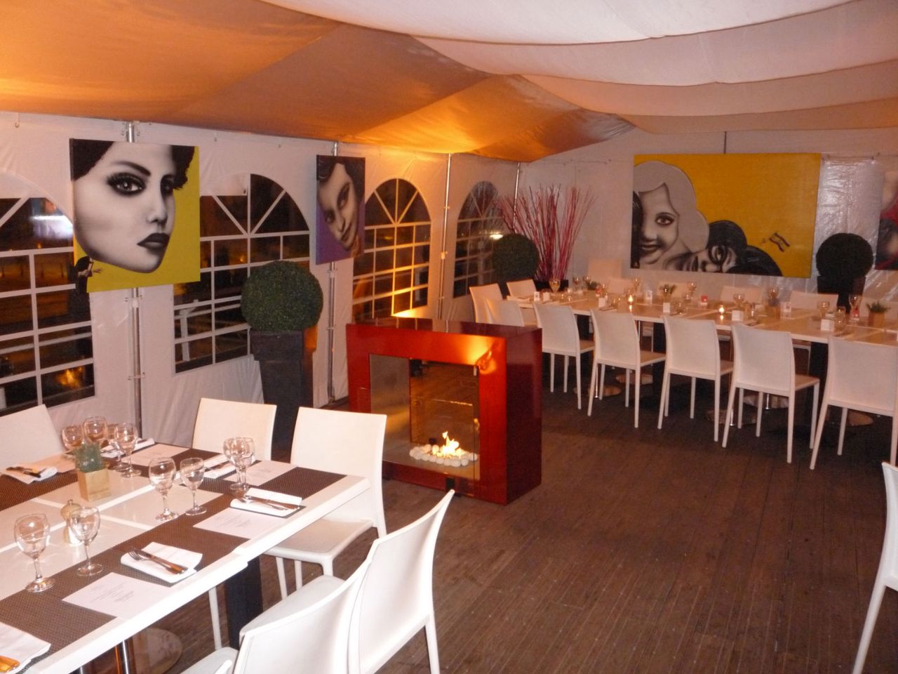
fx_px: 778
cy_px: 337
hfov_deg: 60.0
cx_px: 449
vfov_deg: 46.8
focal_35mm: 30
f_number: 3.3
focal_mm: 5.2
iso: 500
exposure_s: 1/8
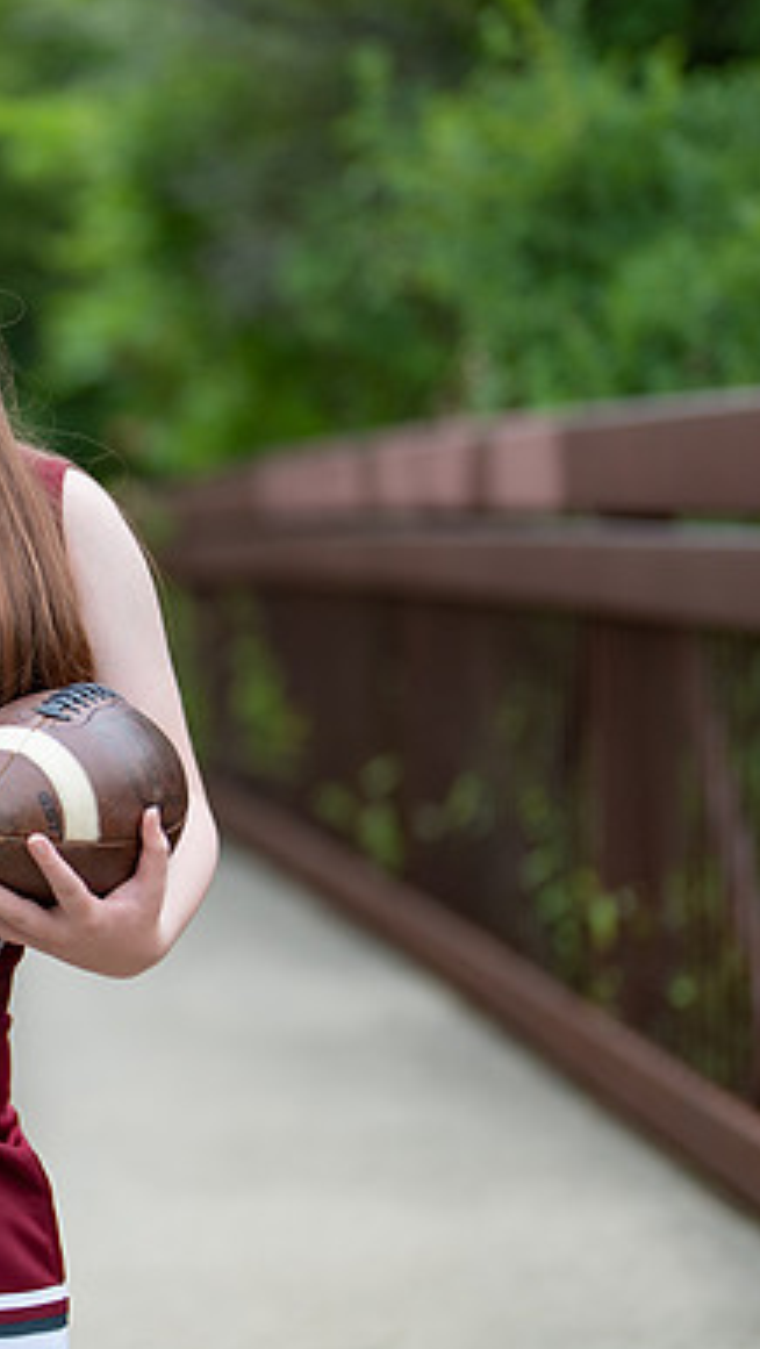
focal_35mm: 106
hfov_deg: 11.3
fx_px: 3793
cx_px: -91
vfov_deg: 20.2
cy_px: 669
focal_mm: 50
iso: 100
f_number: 1.2
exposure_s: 1/1000
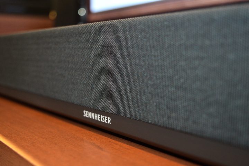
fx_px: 363
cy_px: 83
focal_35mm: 52
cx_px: 124
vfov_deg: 25.8
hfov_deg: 37.9
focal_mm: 35
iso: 800
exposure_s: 1/30
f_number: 4.5
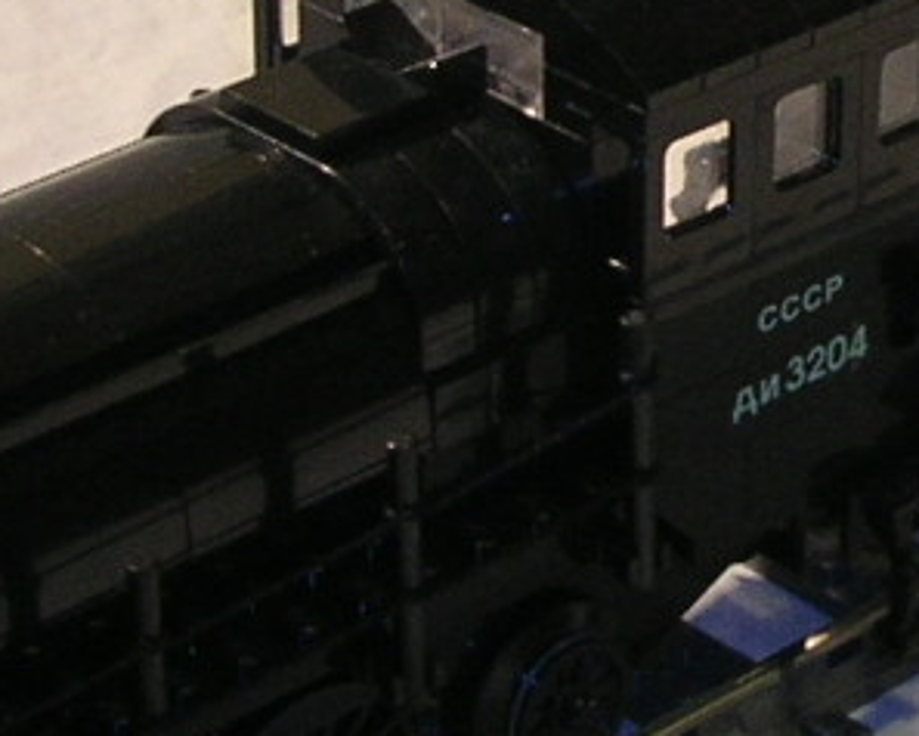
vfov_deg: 8.3
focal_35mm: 184
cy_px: -96
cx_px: 1030
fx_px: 5008
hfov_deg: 10.4
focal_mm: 5.8
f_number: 2.8
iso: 61
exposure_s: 1/5.7
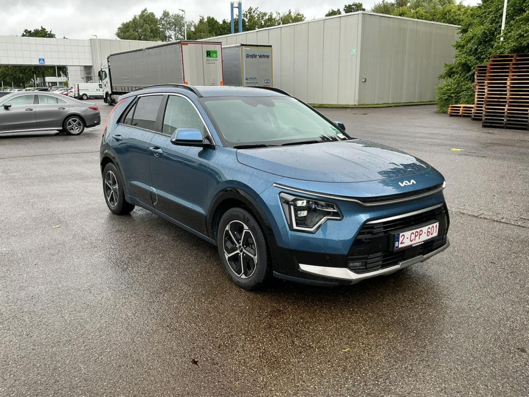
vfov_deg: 48.2
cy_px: 198
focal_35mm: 29
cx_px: 264
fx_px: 443
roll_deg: +2.1
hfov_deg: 61.7
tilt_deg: -13.6
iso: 25
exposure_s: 1/425
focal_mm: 3
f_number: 1.8
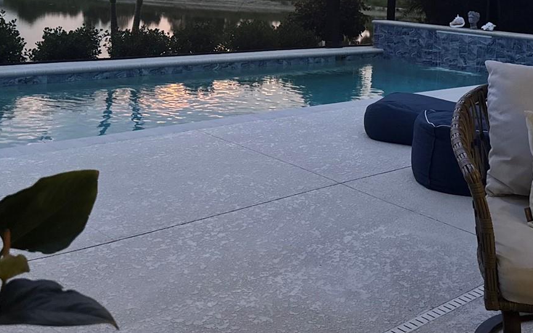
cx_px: 313
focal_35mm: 47
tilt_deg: -2.8
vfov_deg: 26.0
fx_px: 683
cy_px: 1
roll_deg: -2.7
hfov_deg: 42.5
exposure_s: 1/40
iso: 800
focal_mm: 6.76
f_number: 1.78
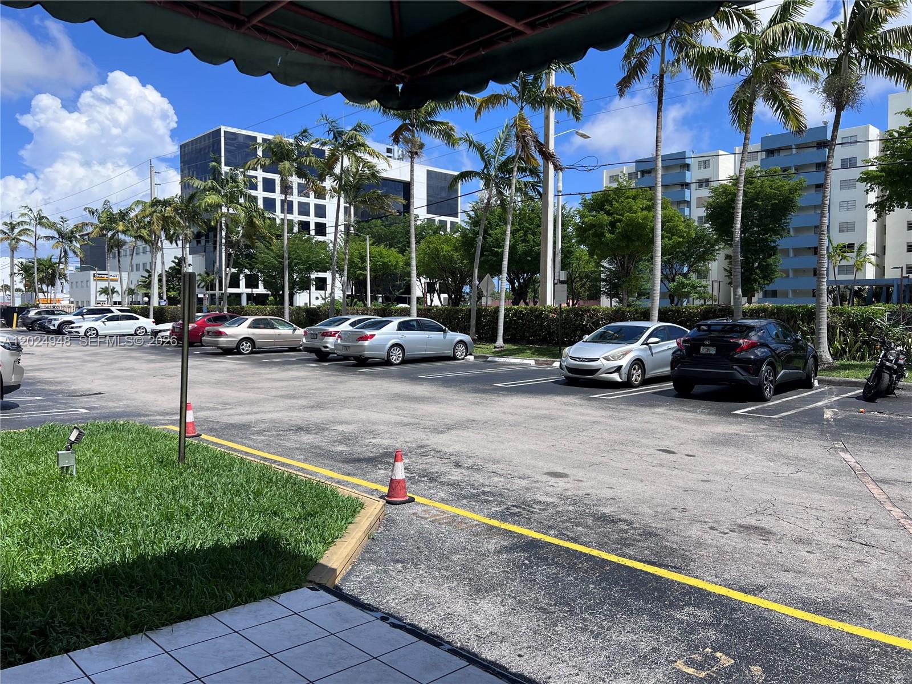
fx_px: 685
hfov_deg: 67.3
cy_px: 342
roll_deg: +0.8
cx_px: 456
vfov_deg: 53.1
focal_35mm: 26
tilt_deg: -1.4
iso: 50
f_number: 1.5
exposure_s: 1/5076
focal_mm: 5.7
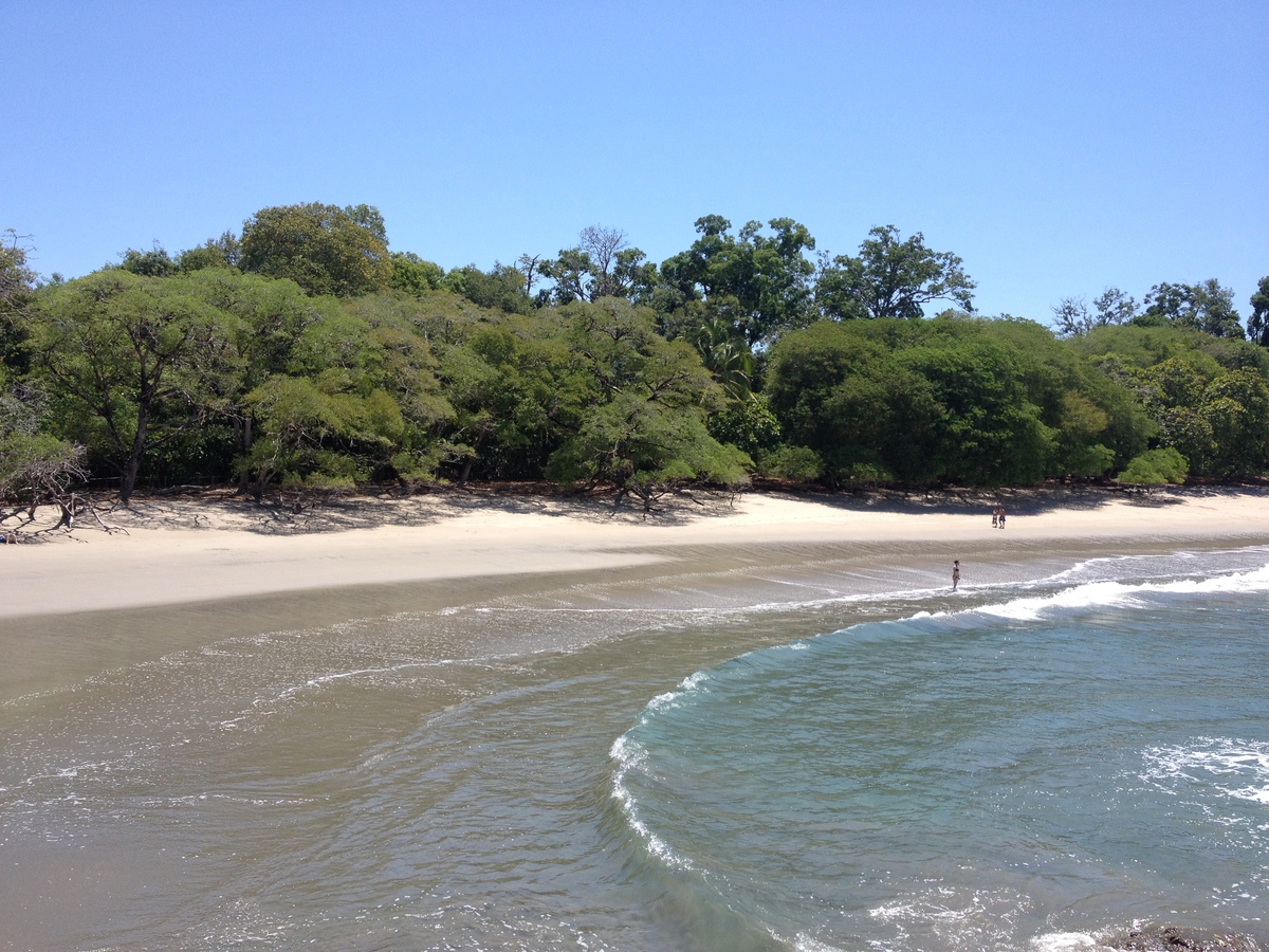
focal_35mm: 35
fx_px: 1283
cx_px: 634
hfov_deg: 52.6
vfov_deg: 40.7
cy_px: 476
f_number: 2.4
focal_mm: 4.28
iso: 50
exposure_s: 1/1381
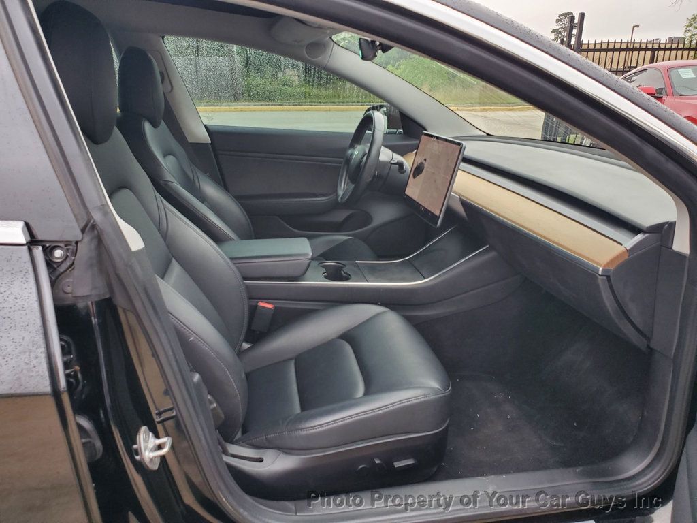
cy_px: 262
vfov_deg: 53.1
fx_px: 524
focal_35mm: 26
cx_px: 348
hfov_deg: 67.3
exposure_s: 1/100
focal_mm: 4.3
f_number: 2.4
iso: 125
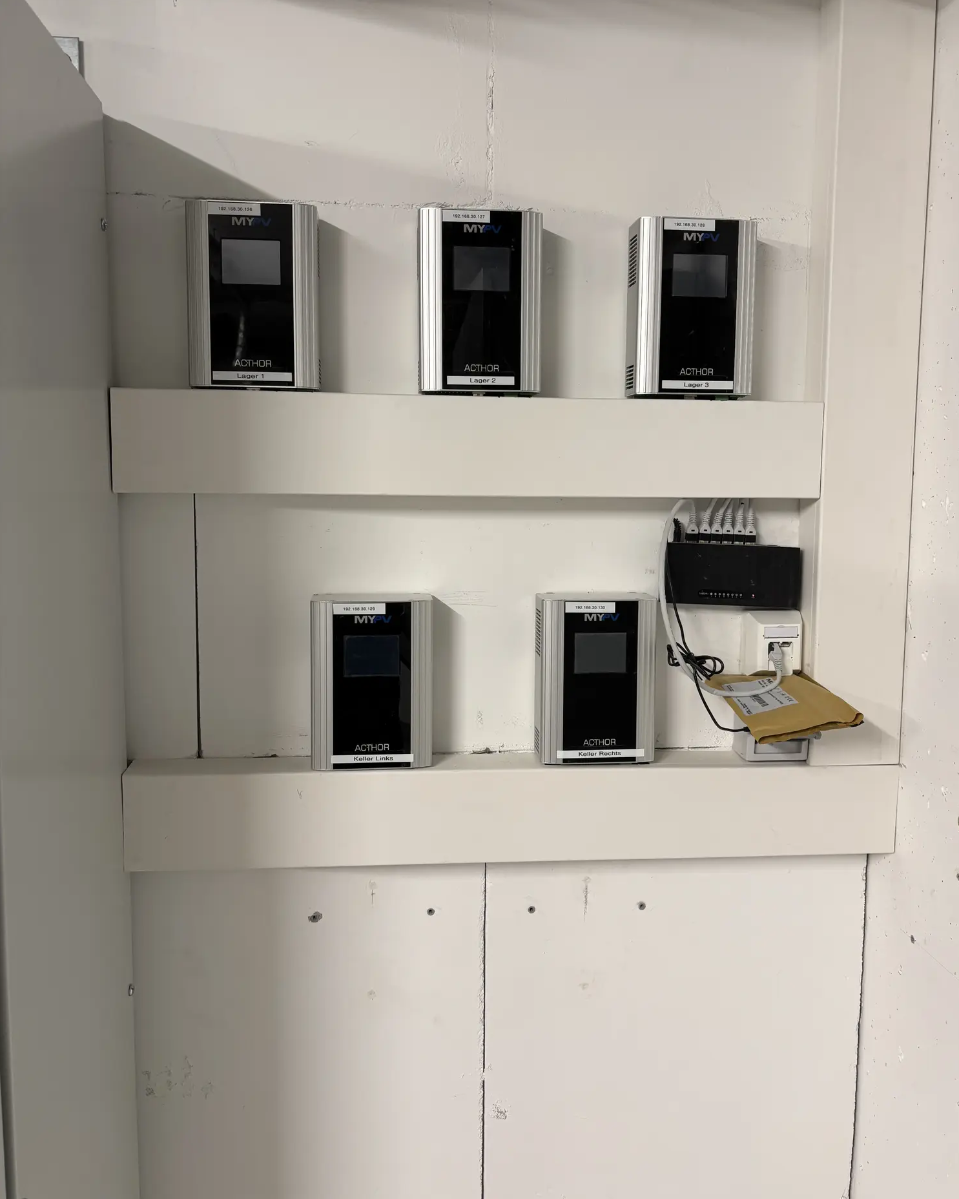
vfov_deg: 62.2
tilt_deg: -6.6
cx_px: 493
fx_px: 993
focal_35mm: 28
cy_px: 564
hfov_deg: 51.5
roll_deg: -0.9
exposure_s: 1/50
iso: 125
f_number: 1.6
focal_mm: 5.96
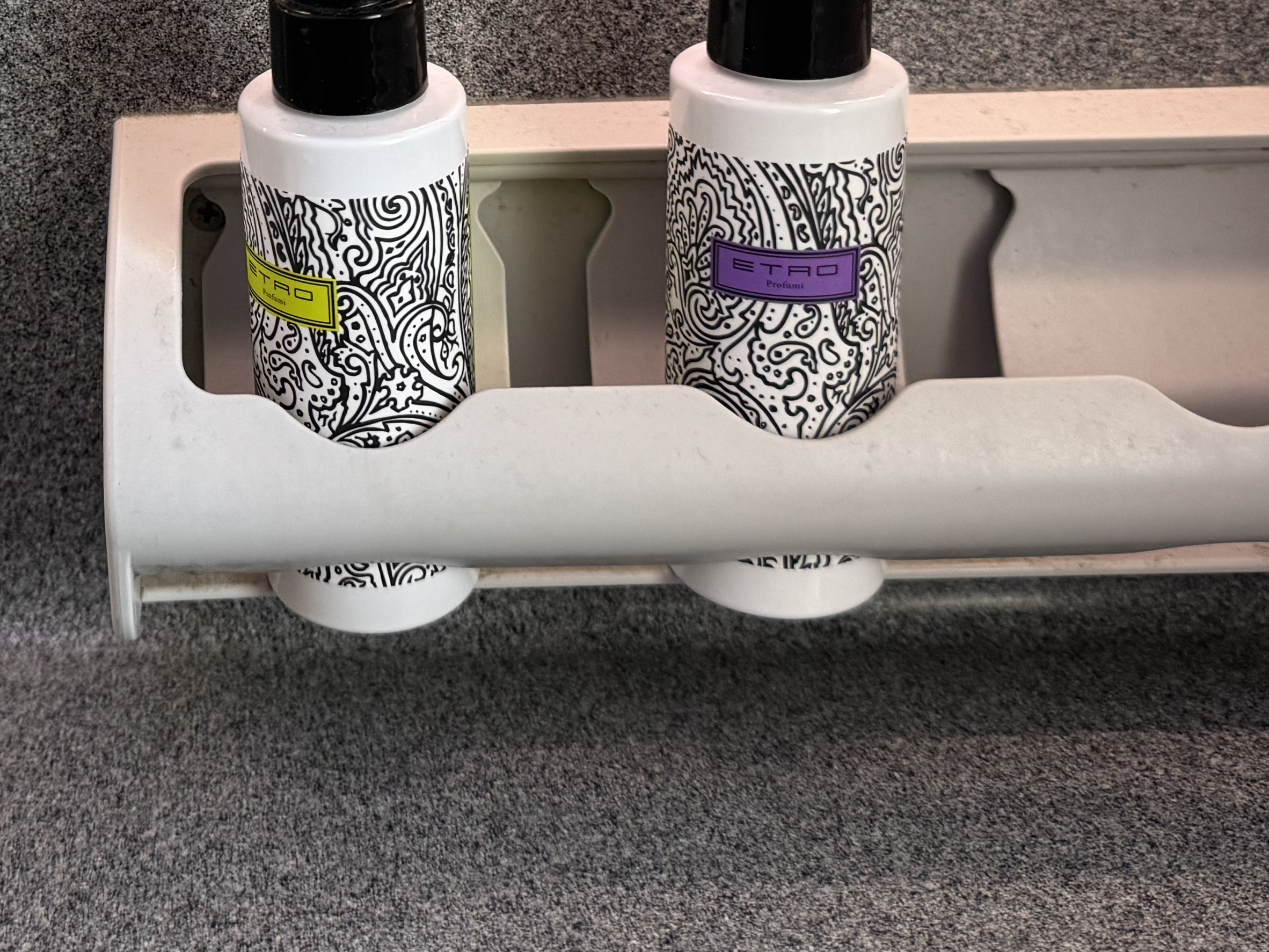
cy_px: -61
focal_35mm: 58
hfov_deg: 32.2
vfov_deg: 23.8
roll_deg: +2.2
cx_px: 229
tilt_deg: -16.8
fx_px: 2126
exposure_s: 1/63
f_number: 1.78
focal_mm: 6.76
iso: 200
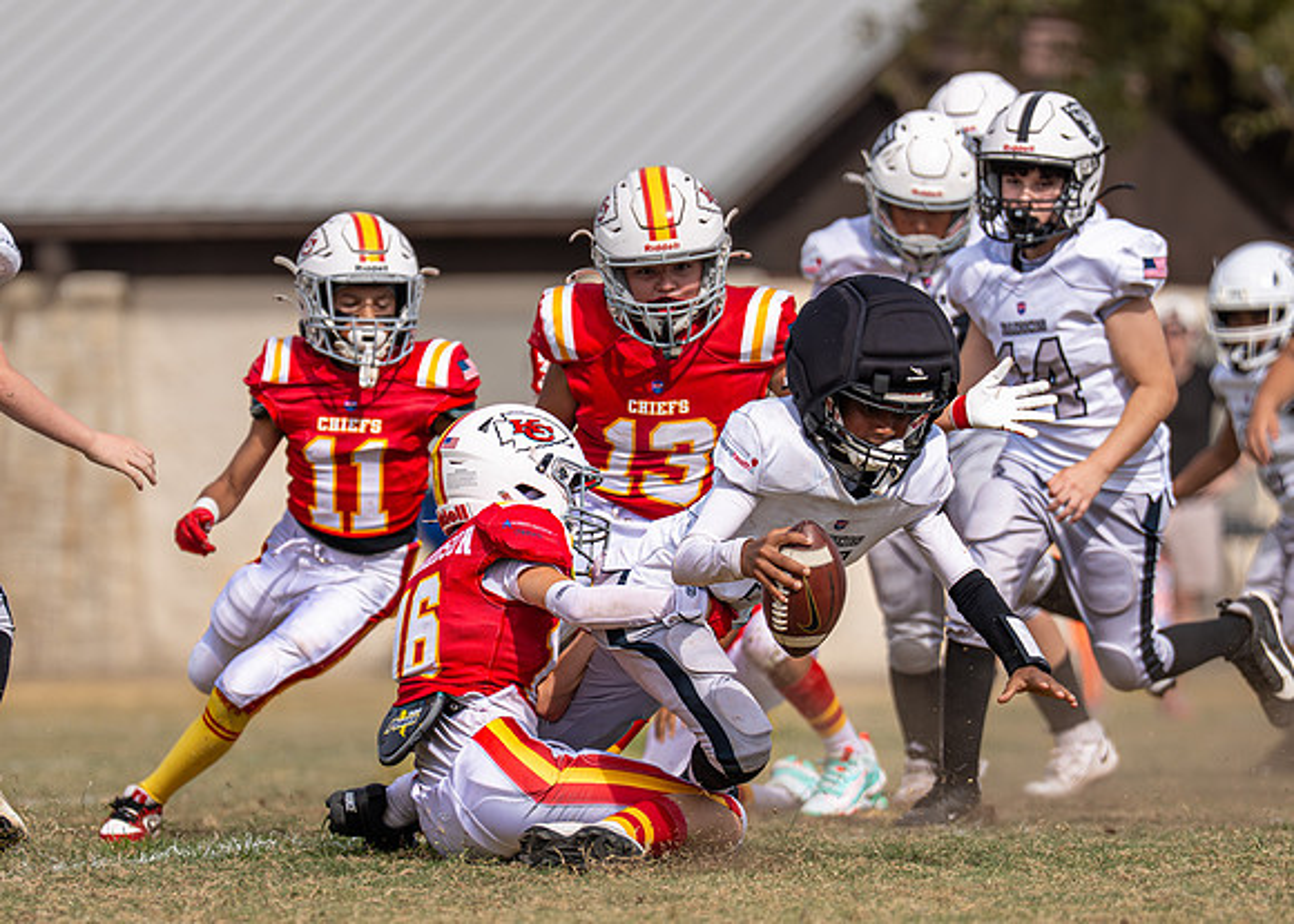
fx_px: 14813
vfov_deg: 3.6
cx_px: 494
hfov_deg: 5.0
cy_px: 536
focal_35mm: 403
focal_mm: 200
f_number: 2.8
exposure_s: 1/6400
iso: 160
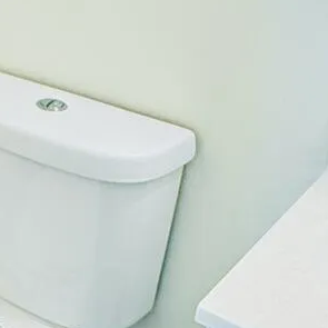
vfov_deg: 19.9
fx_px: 900
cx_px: -202
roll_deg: +1.6
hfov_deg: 17.8
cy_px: -13
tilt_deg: -16.1
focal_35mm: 84
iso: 250
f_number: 2.2
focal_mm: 2.22
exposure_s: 1/60
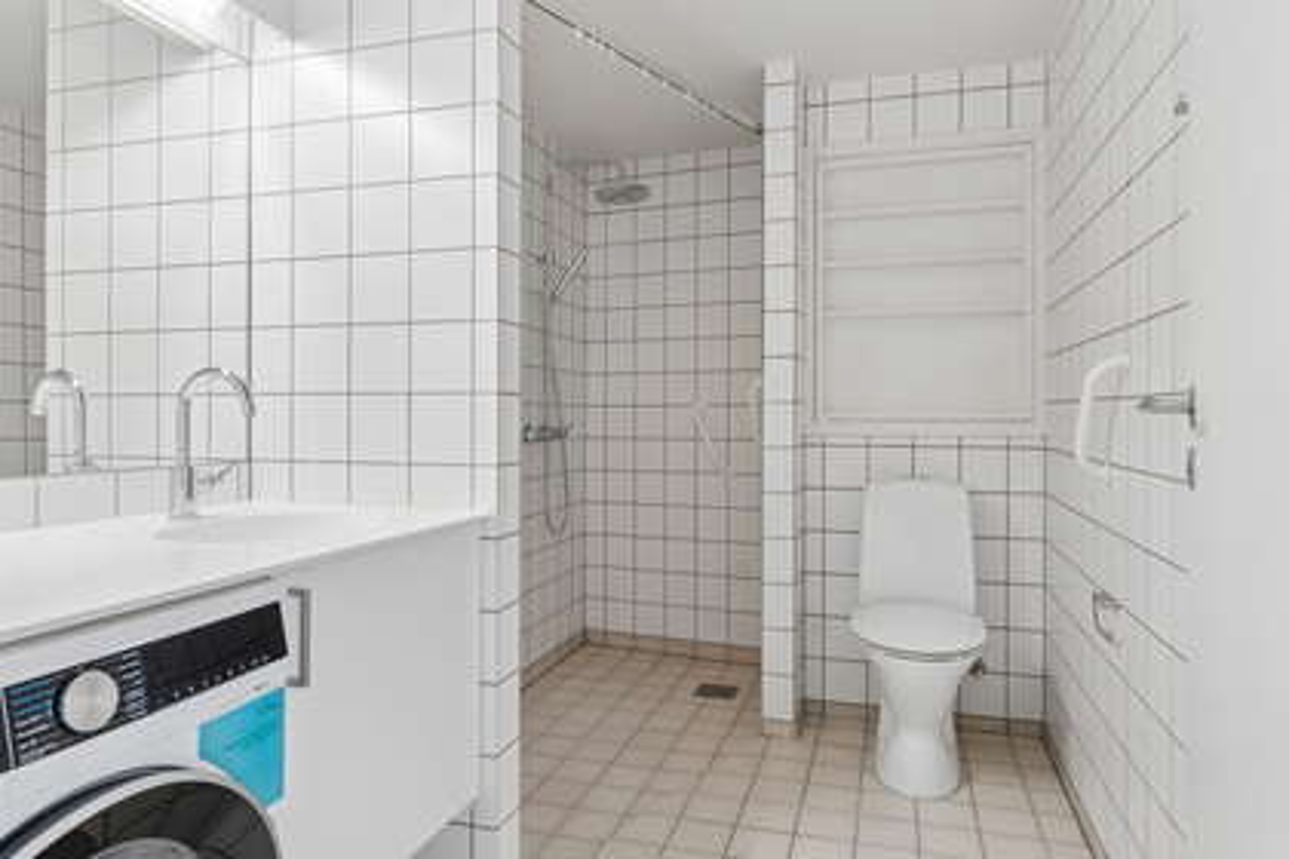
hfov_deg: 75.5
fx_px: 832
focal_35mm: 23
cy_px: 430
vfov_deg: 54.6
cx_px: 644
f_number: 8
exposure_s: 1
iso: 200
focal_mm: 15.5
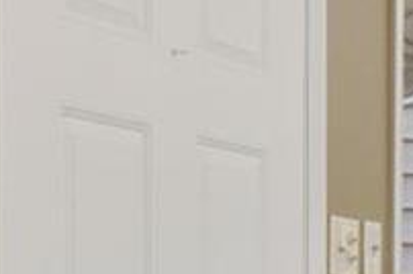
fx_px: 1455
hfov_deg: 15.8
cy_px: 333
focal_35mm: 127
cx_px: 425
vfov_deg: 10.6
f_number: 8
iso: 400
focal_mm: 8
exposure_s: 1/10
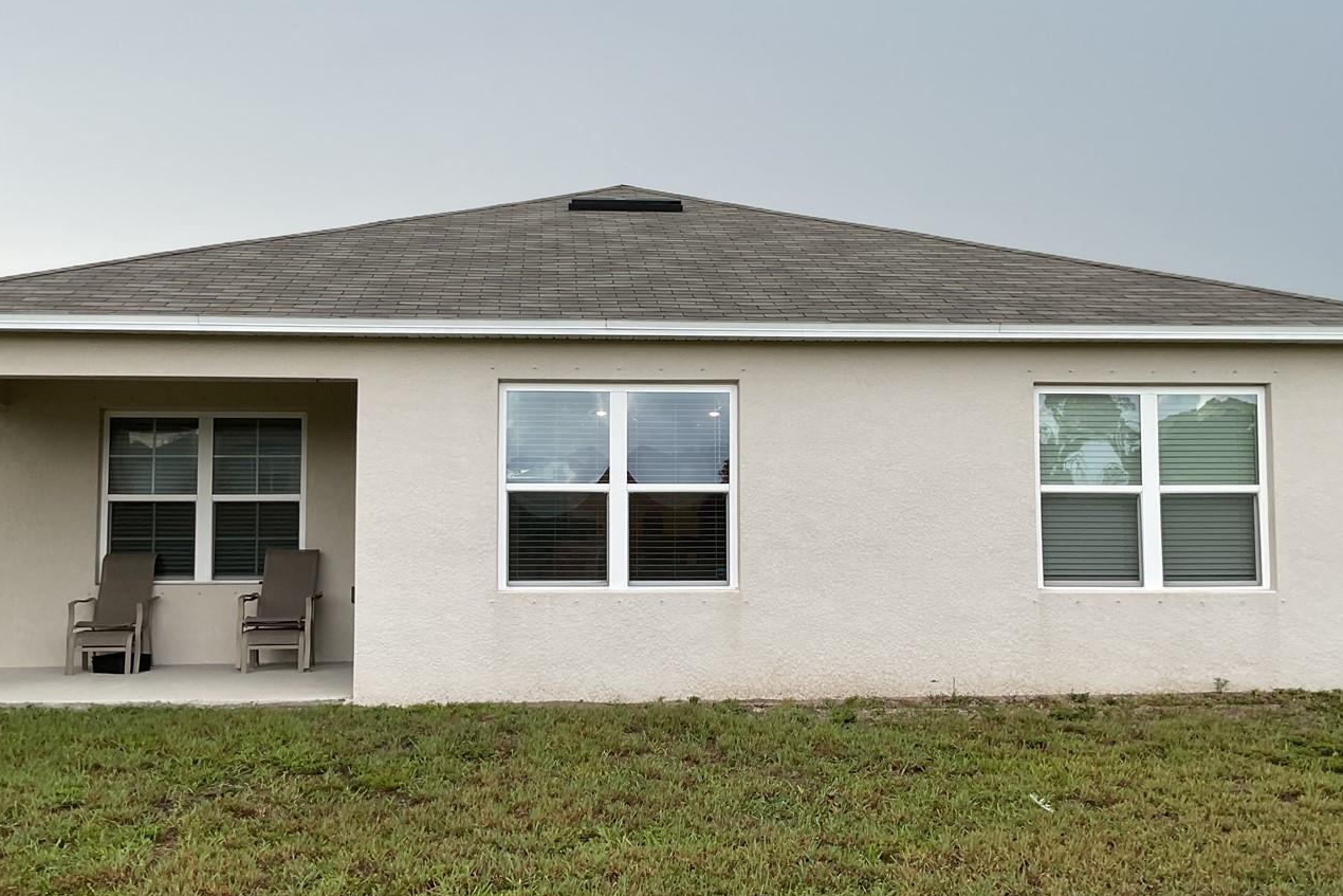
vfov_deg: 35.1
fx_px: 1418
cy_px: 445
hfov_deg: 50.7
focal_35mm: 38
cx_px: 646
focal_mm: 3
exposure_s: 1/120
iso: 20
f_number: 1.8
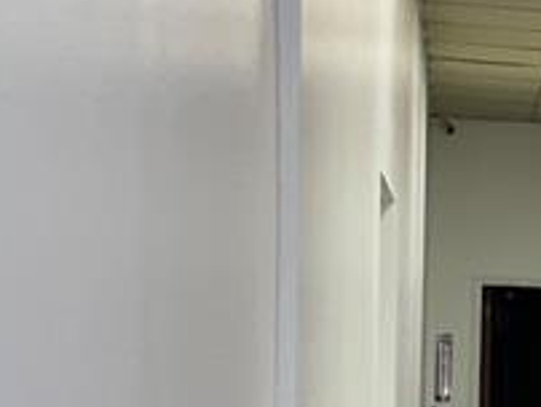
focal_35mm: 147
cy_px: 428
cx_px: 1045
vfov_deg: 10.0
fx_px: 2300
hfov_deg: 12.1
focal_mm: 3
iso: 40
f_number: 1.8
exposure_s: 1/60
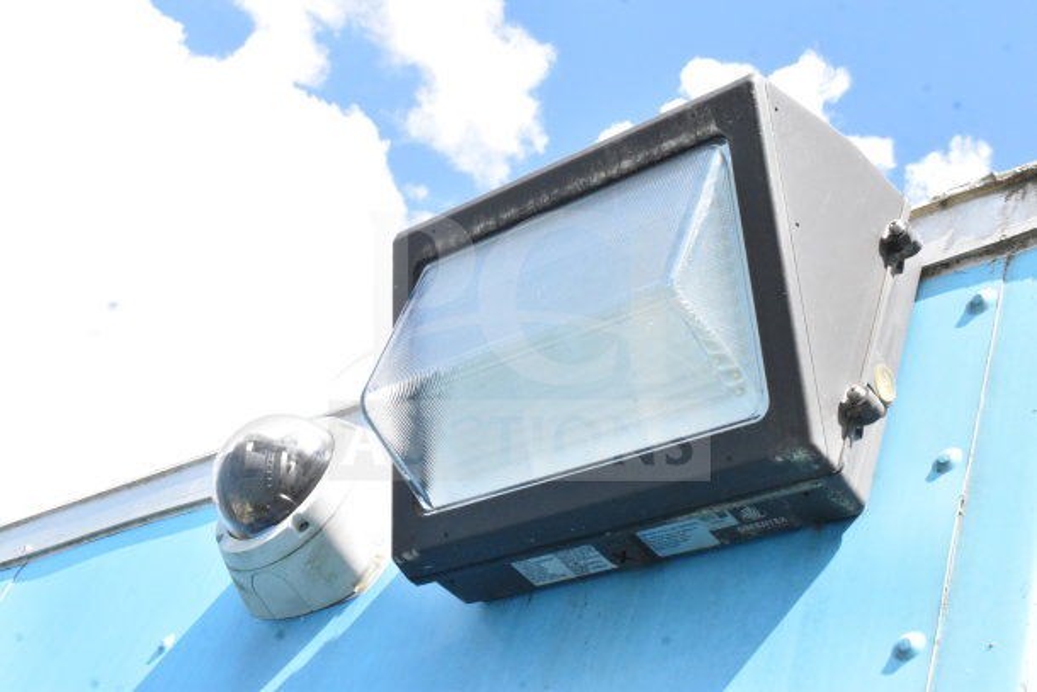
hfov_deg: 36.9
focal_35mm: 54
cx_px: 518
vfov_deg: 25.1
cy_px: 346
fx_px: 1556
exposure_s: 1/1250
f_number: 18
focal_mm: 36
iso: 6400
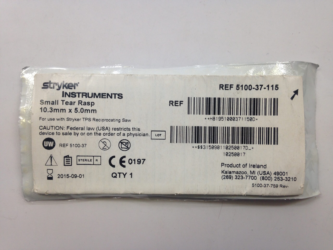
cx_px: 166
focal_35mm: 33
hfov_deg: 55.4
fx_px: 317
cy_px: 125
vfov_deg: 42.9
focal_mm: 4.12
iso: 50
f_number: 2.4
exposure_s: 1/40
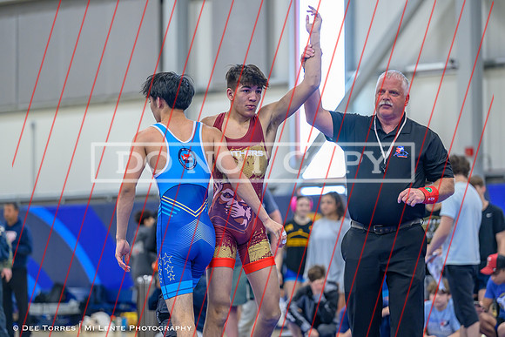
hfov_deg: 16.8
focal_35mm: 122
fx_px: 1714
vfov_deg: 11.2
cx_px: 237
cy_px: 179
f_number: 2.8
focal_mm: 115
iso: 2000
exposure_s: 1/640
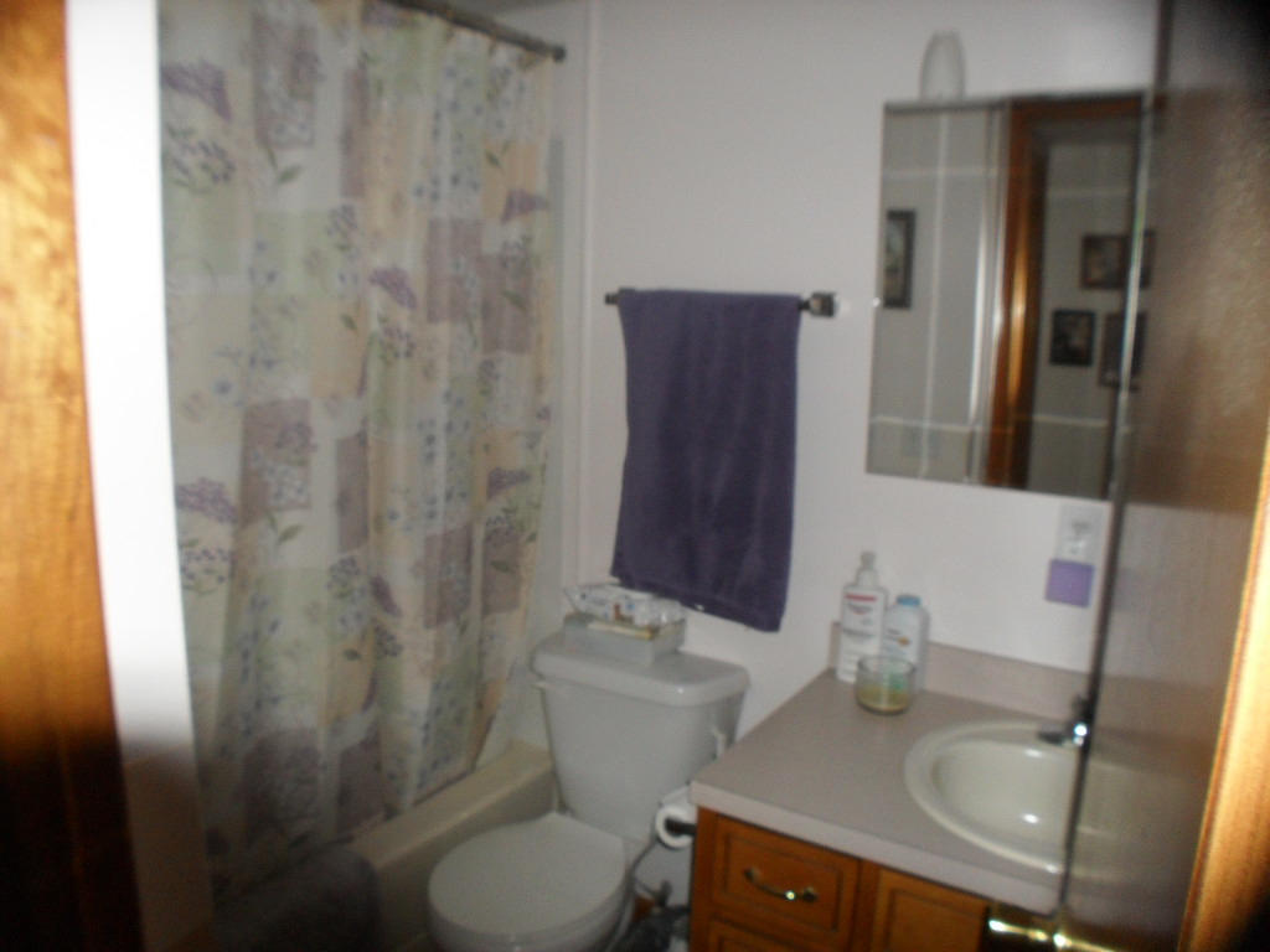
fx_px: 1284
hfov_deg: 52.6
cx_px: 635
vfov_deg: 40.7
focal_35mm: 35
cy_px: 476
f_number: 3.2
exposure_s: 1/45
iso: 200
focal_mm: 6.3
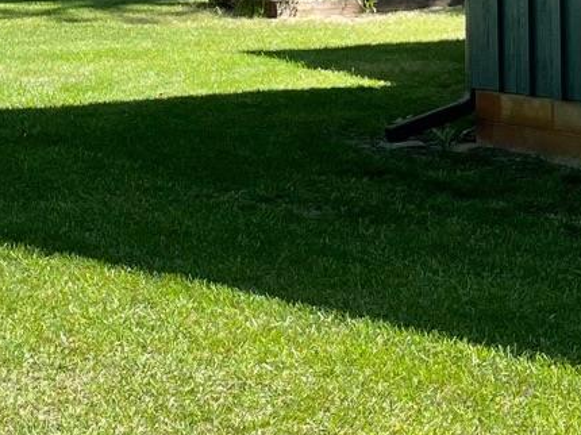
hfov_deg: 15.9
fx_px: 2047
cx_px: 39
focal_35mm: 122
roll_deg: +0.8
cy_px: -96
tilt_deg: +2.0
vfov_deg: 11.9
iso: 32
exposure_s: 1/813
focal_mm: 5.1
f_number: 1.6
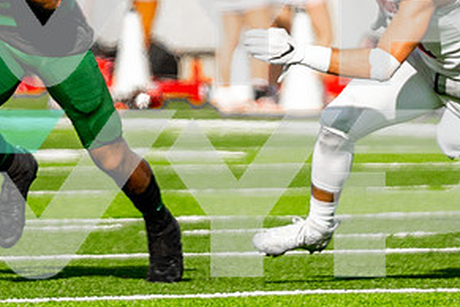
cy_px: 41
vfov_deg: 1.2
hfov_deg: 1.7
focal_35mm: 1190
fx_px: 15204
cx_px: 251
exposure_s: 1/2000
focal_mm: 200
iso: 400
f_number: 2.8
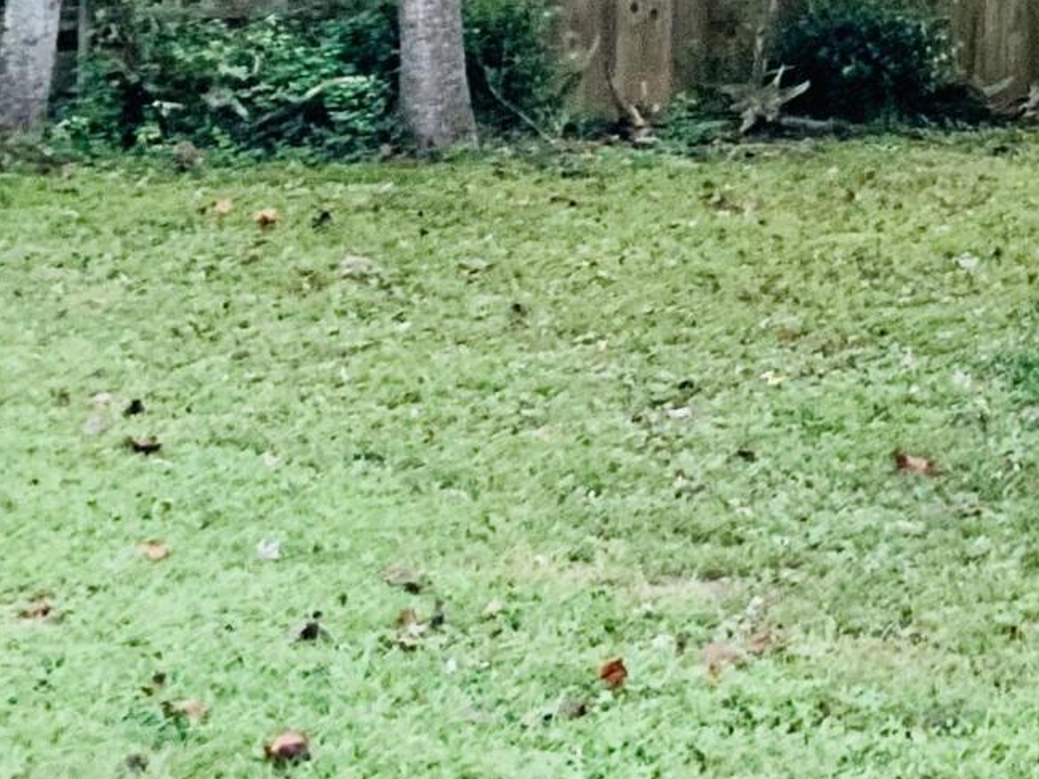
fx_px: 4023
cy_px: -330
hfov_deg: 14.3
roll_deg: -1.2
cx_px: 1242
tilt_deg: +2.4
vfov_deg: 10.7
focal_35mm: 134
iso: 160
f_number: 1.8
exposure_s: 1/60
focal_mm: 3
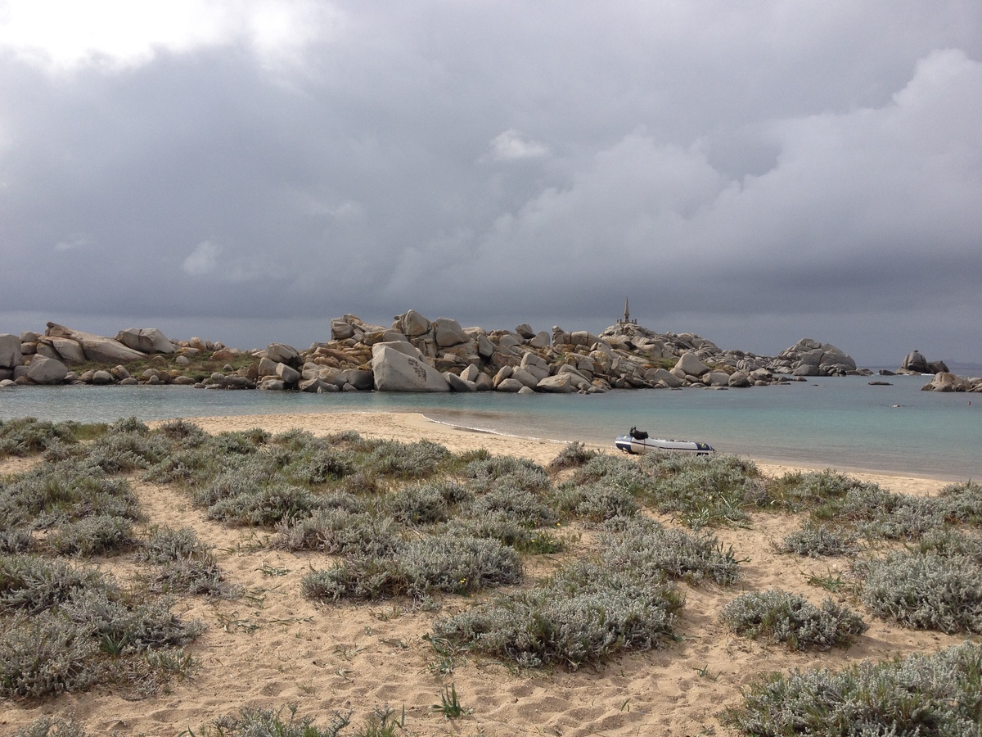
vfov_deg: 40.7
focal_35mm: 35
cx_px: 491
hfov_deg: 52.6
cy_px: 368
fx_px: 993
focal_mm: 4.28
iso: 64
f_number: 2.4
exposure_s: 1/1842
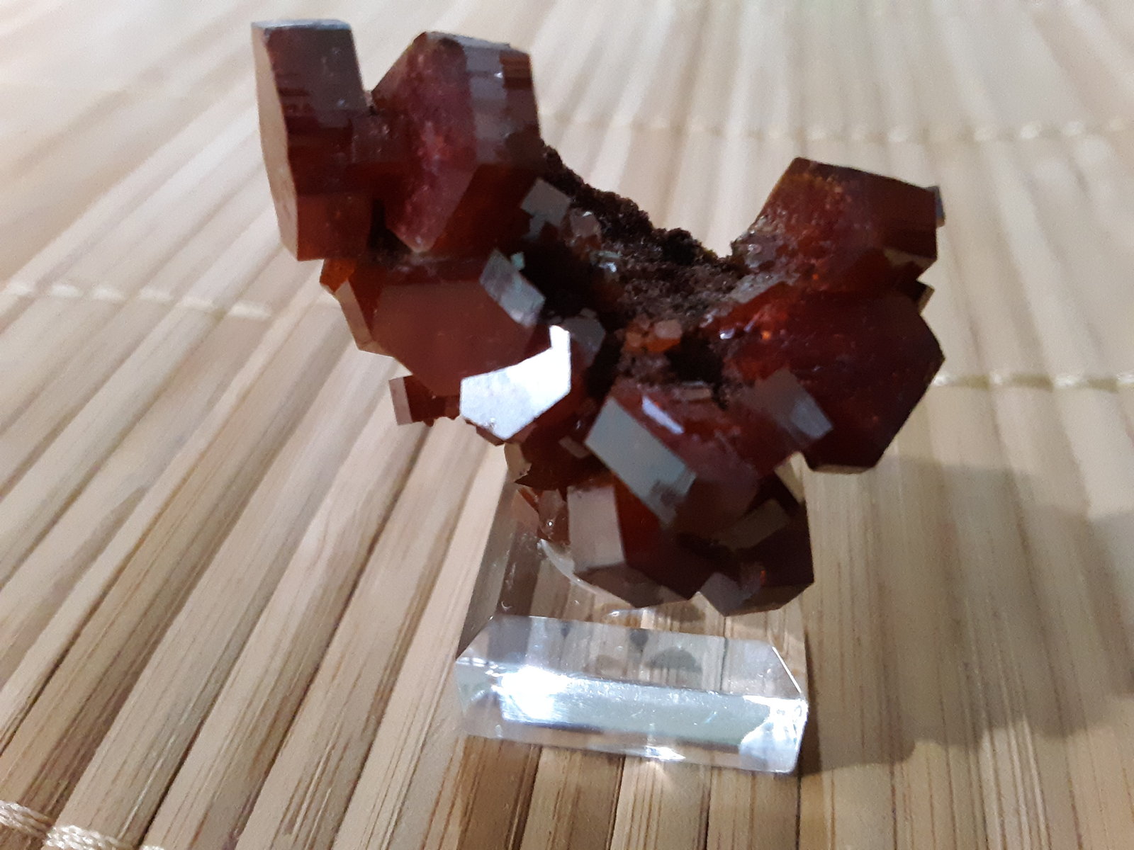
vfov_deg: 49.7
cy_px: 425
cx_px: 567
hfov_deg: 63.4
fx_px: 917
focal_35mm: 28
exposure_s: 1/20
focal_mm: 2.91
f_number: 1.9
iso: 500
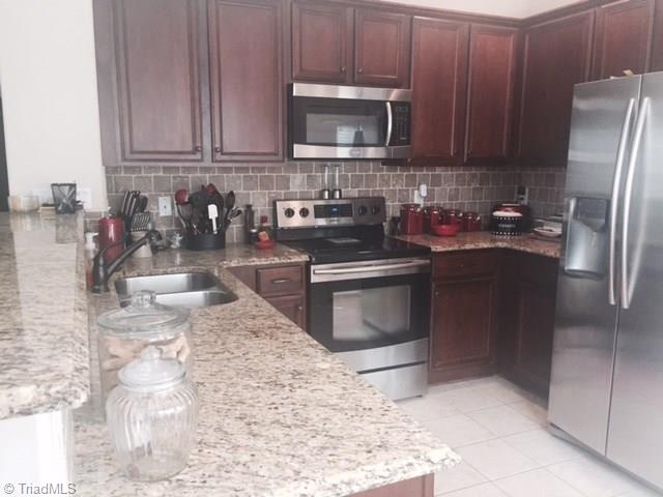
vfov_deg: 48.2
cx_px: 332
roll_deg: -1.4
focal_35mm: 29
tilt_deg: -9.3
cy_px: 248
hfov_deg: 61.7
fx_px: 555
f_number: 2.2
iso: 125
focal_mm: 4.15
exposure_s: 1/30
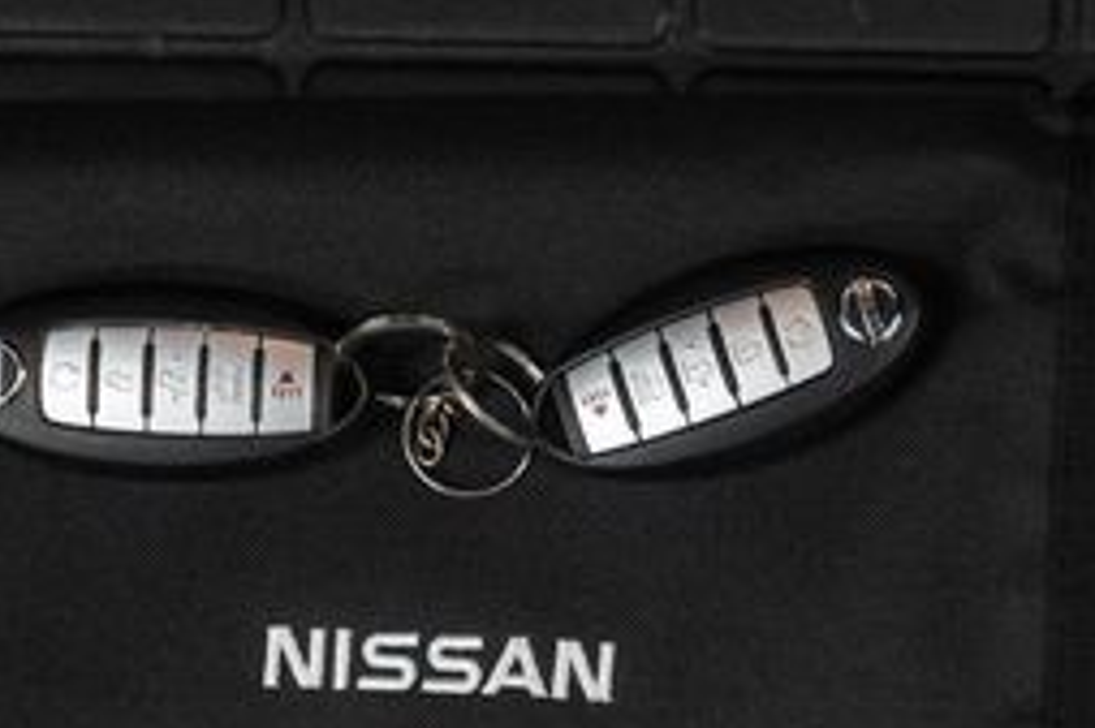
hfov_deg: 18.7
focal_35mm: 106
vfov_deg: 12.8
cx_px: 1134
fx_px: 3222
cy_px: 627
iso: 500
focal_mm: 28
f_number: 3.2
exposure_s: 1/60
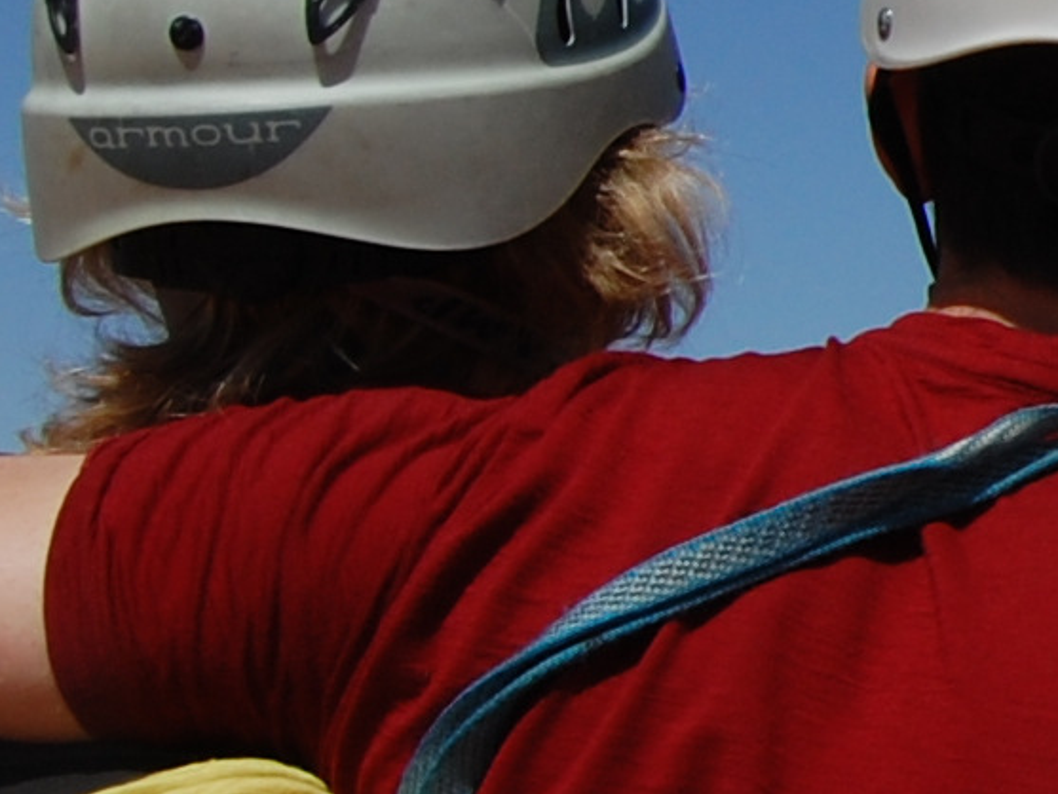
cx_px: 2340
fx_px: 4280
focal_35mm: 140
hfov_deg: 12.0
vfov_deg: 10.6
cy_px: 247
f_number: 11
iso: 200
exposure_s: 1/500
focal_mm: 18
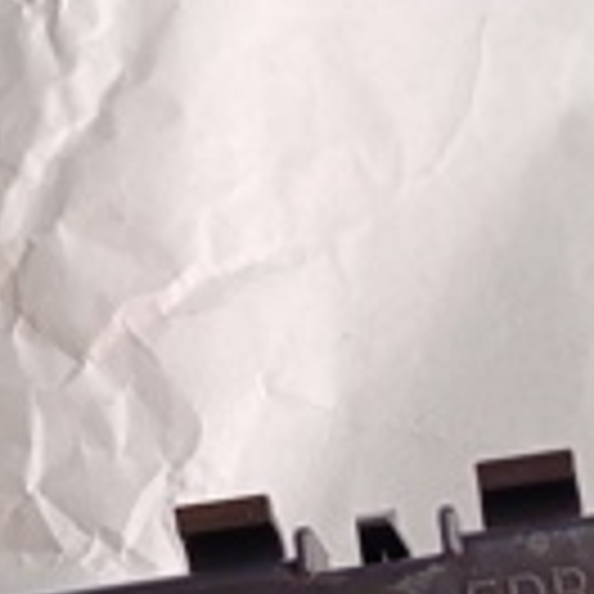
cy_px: 693
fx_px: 1437
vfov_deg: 21.8
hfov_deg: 23.3
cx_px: 398
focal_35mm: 74
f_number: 1.6
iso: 200
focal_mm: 6.14
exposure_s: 1/120
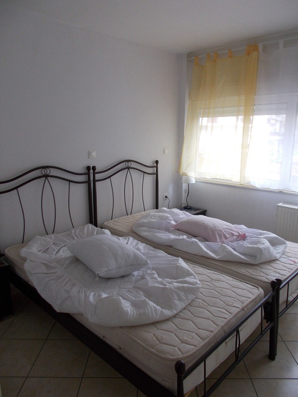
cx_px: 149
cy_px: 198
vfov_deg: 67.3
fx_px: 298
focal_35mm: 26
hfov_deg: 53.1
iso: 160
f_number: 3.2
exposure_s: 1/25
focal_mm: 4.6
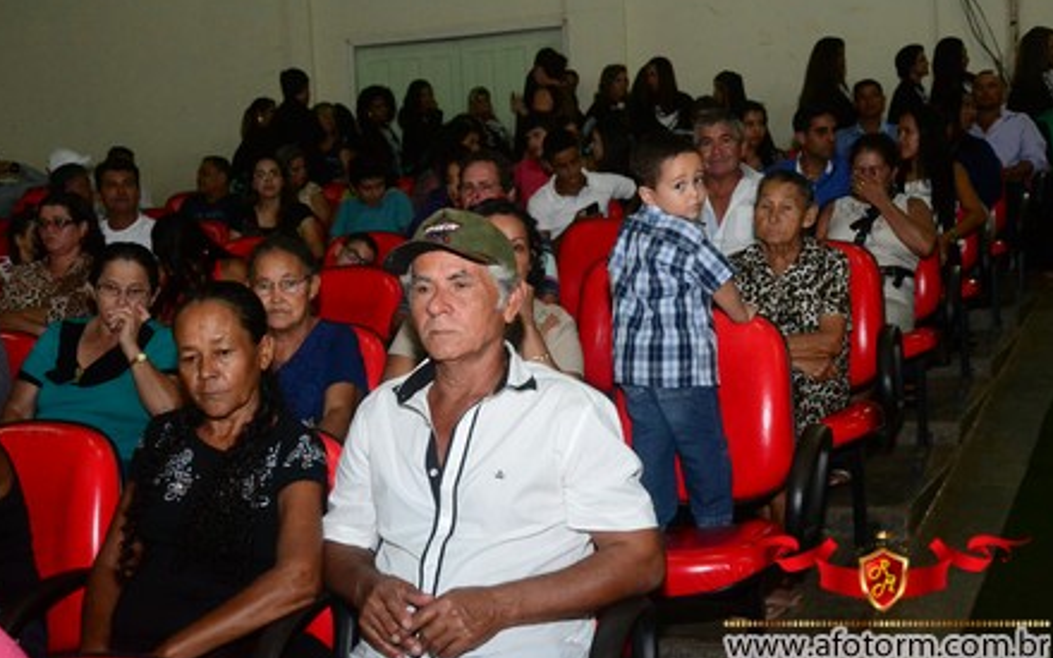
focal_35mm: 49
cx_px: 524
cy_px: 328
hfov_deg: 41.4
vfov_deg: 26.6
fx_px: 1392
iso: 3200
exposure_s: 1/80
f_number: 6.3
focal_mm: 31
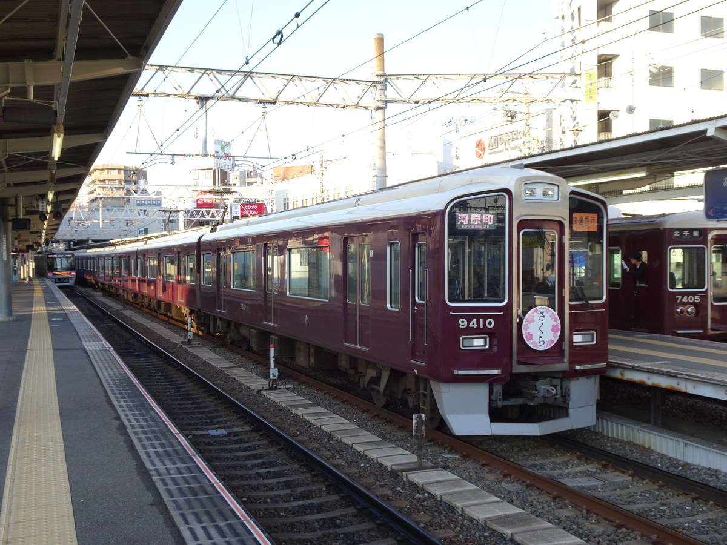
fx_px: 798
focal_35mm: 38
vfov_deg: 37.7
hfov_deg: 49.0
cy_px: 272
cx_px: 364
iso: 80
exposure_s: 1/125
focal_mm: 6.56
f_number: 4
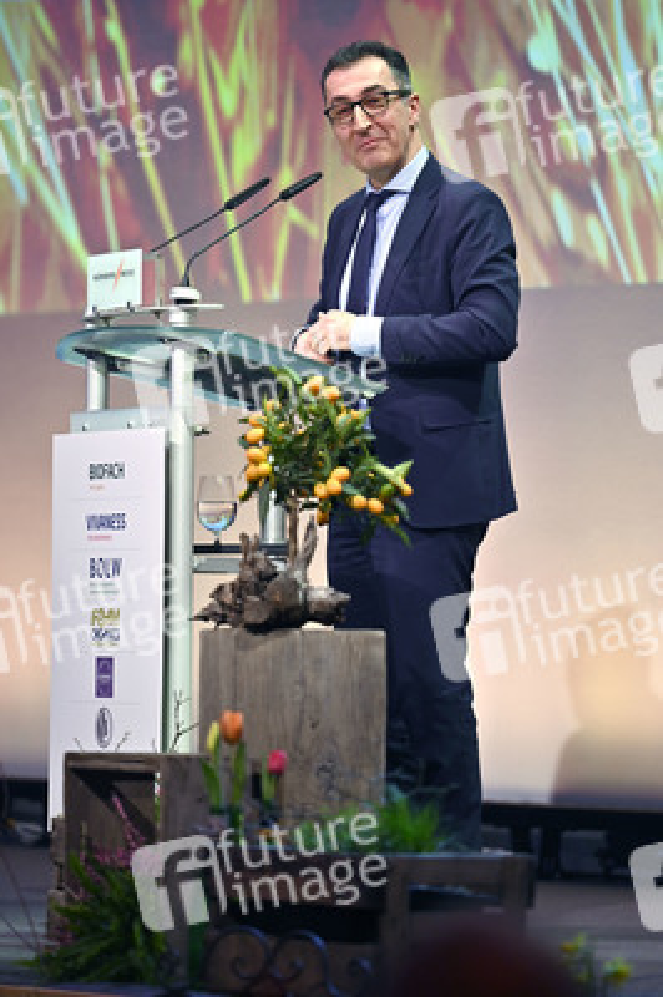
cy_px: 498
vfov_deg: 11.1
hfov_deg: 7.4
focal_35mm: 185
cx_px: 332
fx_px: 5119
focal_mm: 185
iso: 800
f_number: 2.8
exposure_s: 1/500
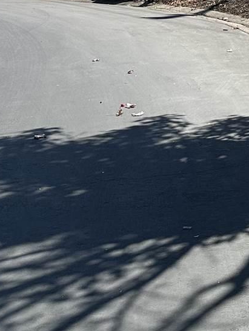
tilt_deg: +3.4
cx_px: 458
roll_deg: +1.1
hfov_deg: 13.1
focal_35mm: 101
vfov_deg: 18.1
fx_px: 968
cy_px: -103
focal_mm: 6.86
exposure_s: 1/4762
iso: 80
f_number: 1.78
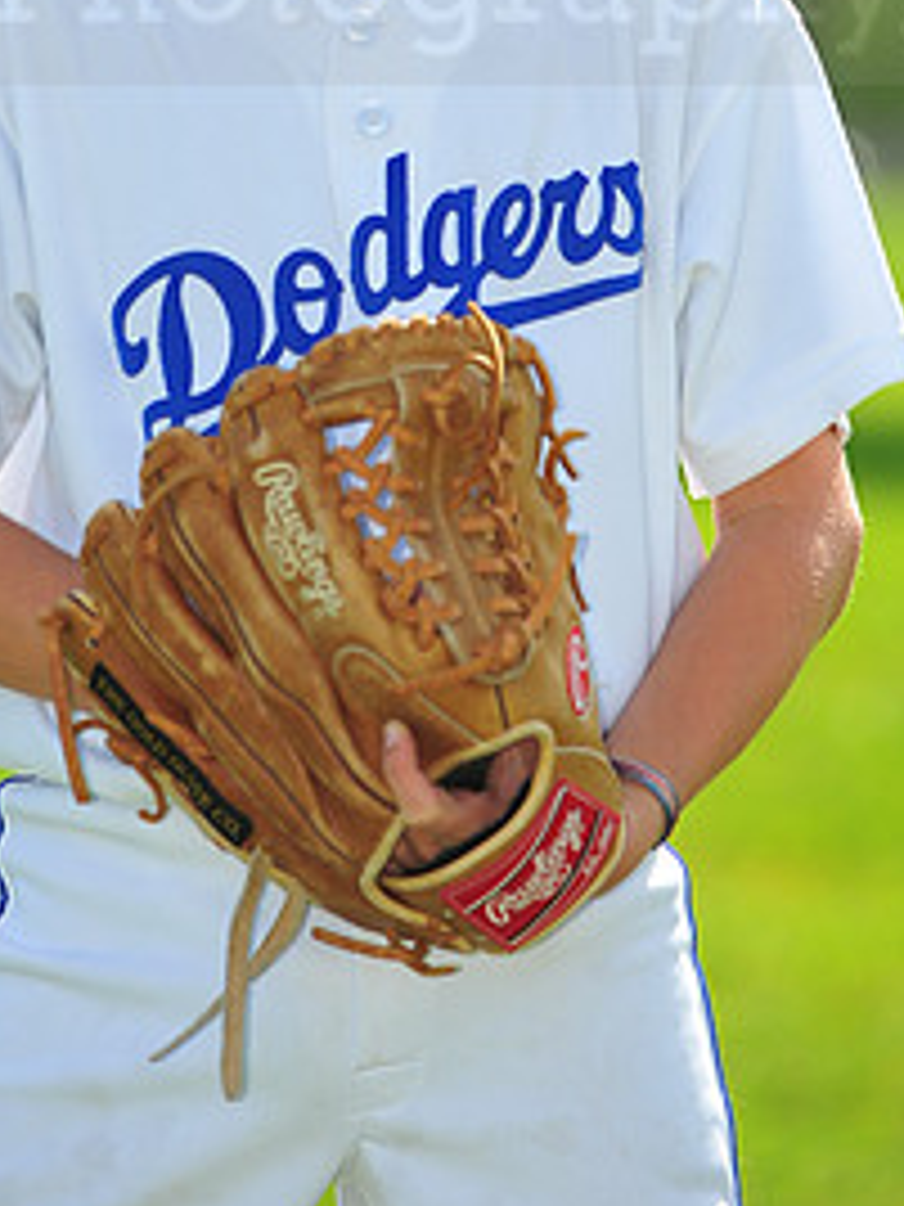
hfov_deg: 4.1
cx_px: 319
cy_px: -58
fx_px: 12675
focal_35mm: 364
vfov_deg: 5.4
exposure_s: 1/1600
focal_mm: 175
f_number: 4.5
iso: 320
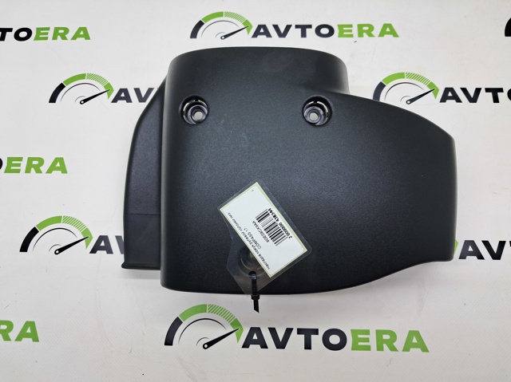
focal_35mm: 27
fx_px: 398
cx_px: 256
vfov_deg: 51.3
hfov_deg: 65.4
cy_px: 191
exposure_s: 1/50
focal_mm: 4
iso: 50
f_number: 1.8
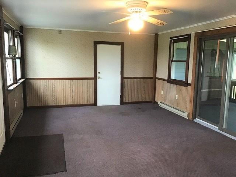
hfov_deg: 58.4
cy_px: 88
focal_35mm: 31
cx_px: 118
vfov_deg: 45.4
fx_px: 211
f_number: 2.4
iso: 200
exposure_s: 1/30
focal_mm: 3.3
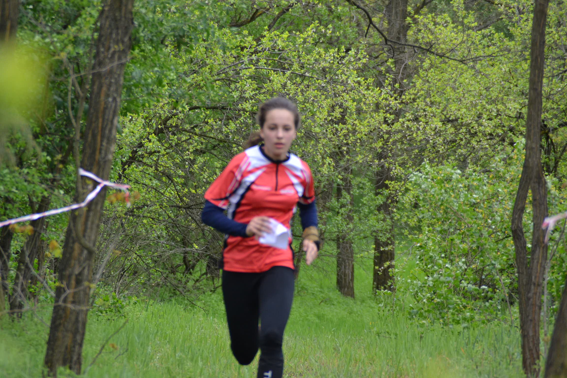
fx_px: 4725
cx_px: 284
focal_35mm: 300
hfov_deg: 6.9
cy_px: 189
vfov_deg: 4.6
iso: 900
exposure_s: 1/500
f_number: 6.3
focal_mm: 200
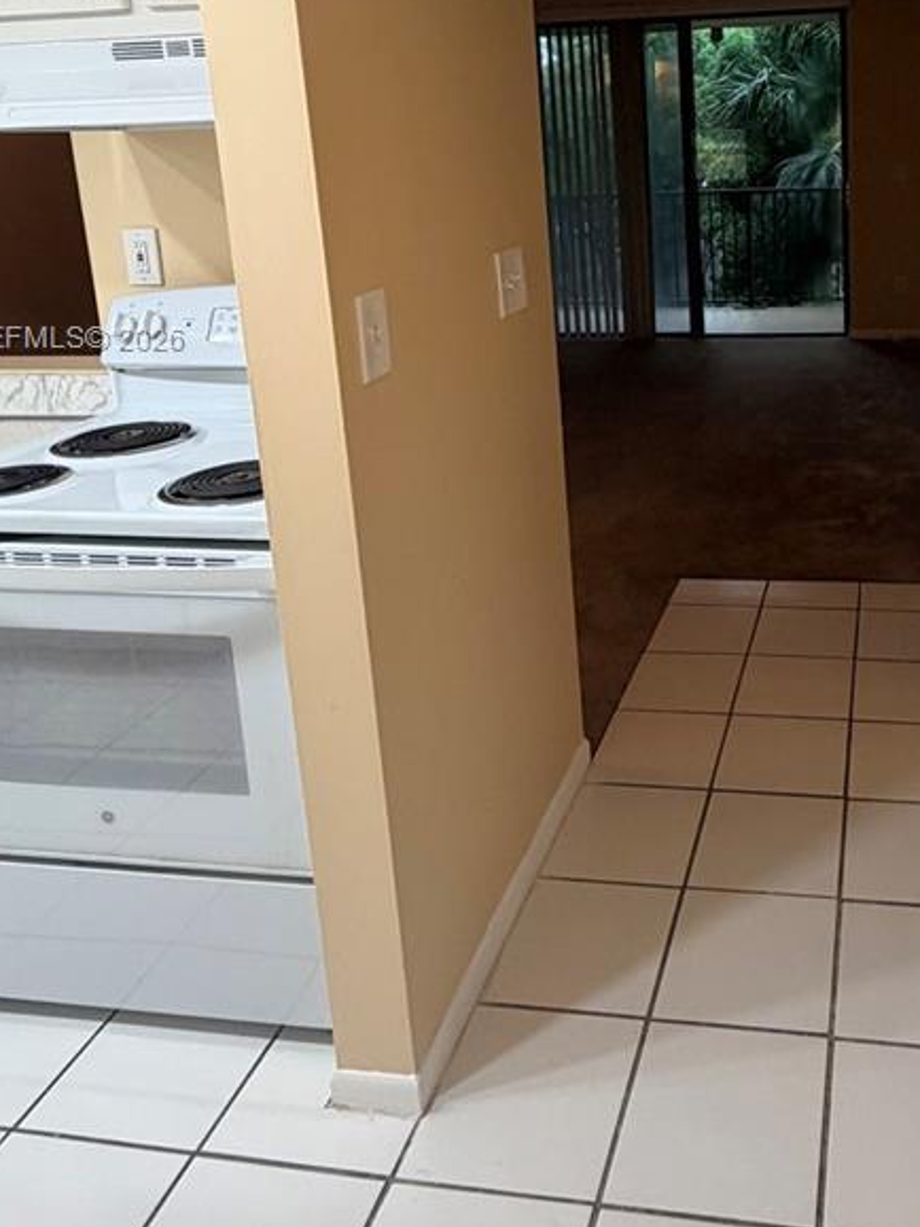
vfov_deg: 59.1
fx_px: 1028
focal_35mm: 29
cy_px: 341
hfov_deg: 45.6
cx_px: 744
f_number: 2.2
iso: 200
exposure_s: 1/60
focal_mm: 2.22
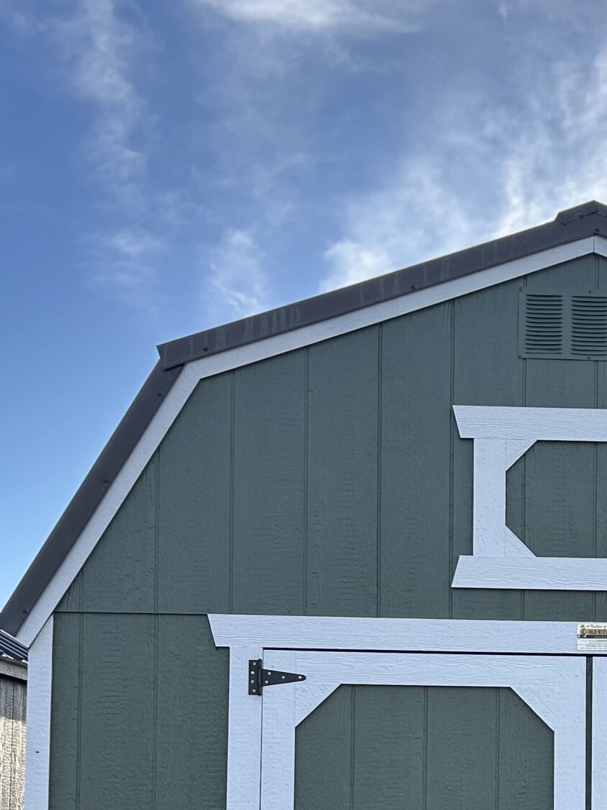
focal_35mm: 59
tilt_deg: +8.7
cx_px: 569
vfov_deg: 30.6
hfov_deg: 24.0
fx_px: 1379
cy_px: 793
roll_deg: +0.6
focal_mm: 5.7
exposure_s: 1/1645
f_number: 1.5
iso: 50
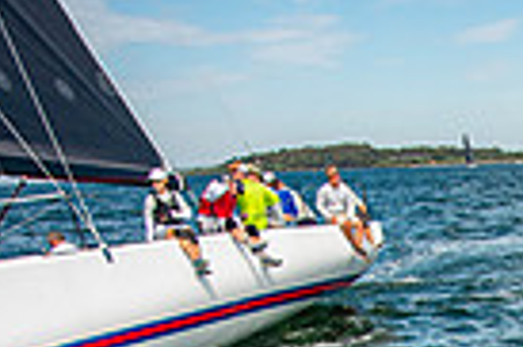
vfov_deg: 16.3
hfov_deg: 24.6
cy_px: 635
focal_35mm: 69
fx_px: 1001
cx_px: 718
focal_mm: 15
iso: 320
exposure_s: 1/1250
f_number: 5
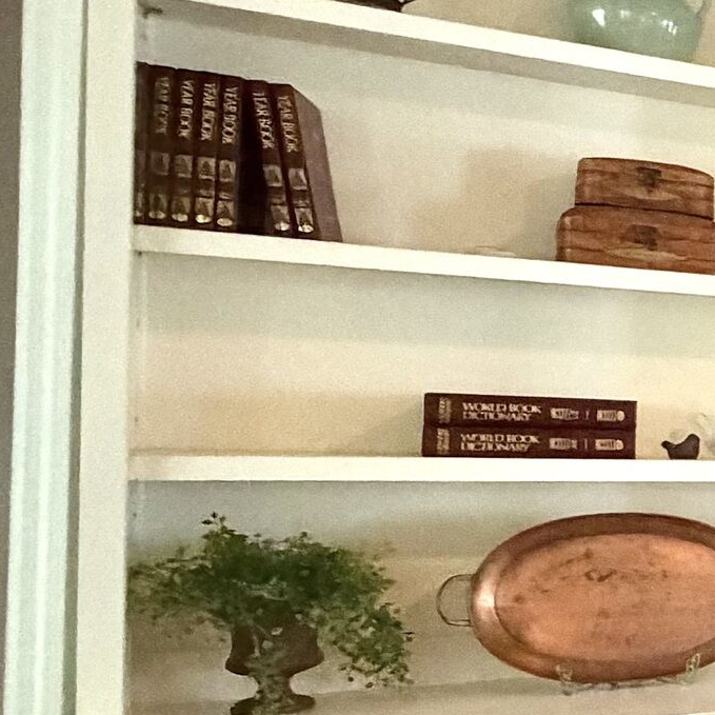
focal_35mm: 56
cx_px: 1612
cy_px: 446
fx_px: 1309
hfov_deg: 16.5
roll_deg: -1.6
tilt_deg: -0.3
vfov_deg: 30.4
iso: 1000
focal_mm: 2.22
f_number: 2.2
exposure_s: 1/40
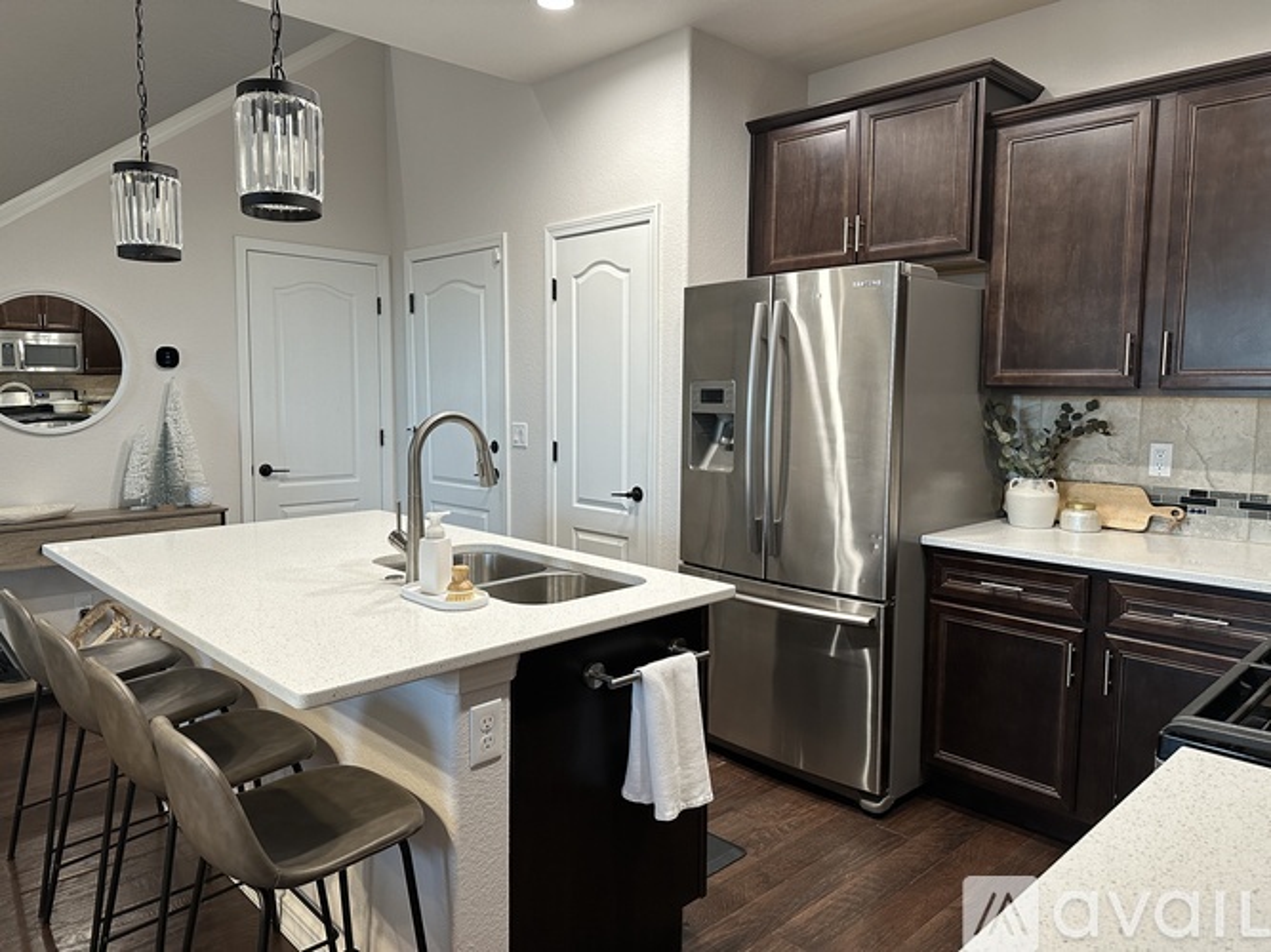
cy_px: 476
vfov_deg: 56.8
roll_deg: -0.4
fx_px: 881
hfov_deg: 71.6
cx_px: 636
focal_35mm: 24
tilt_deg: -5.9
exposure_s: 1/120
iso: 200
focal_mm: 6.86
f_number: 1.78
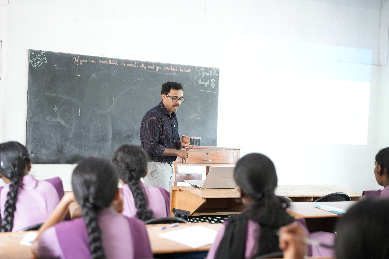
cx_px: 194
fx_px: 756
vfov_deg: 19.5
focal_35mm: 70
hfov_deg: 28.8
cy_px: 130
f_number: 2.8
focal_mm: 70
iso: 2500
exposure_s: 1/100
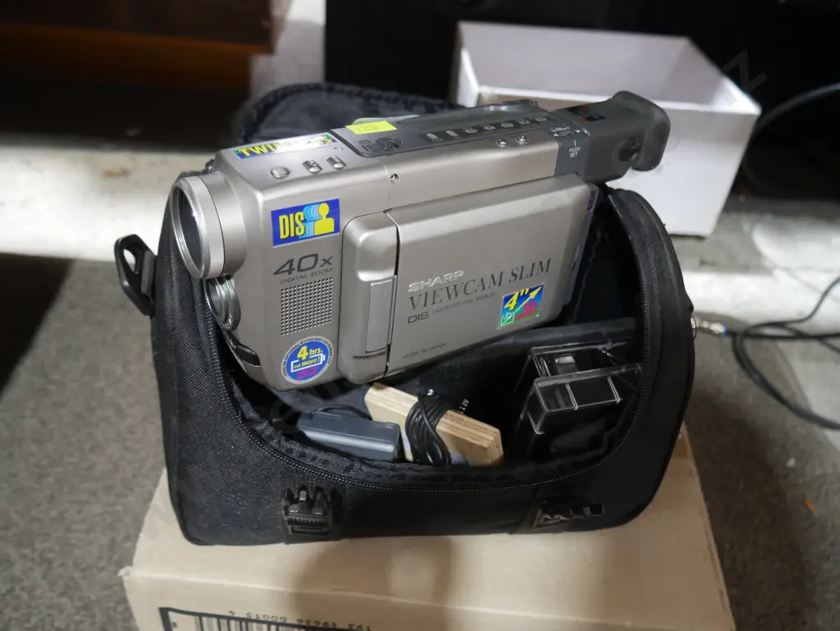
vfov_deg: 46.8
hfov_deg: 59.9
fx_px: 728
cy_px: 316
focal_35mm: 30
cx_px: 420
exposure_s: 1/60
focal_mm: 15
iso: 1250
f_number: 3.6
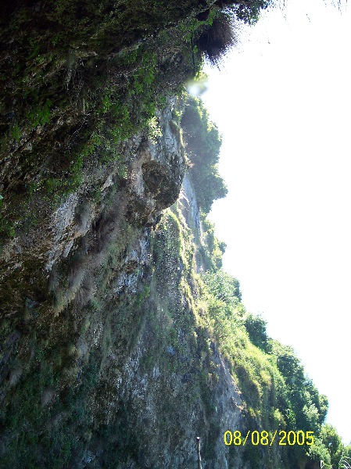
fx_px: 514
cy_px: 234
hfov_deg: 37.7
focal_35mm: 38
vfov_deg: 49.0
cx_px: 176
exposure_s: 1/250
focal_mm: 8
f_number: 2.8
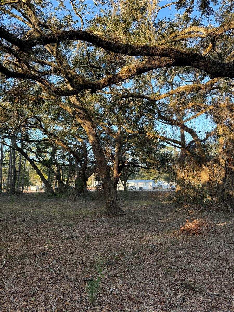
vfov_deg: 71.6
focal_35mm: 24
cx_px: 117
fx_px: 216
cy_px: 156
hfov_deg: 56.8
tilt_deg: +7.5
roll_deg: +0.3
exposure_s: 1/258
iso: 64
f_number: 1.78
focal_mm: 6.76
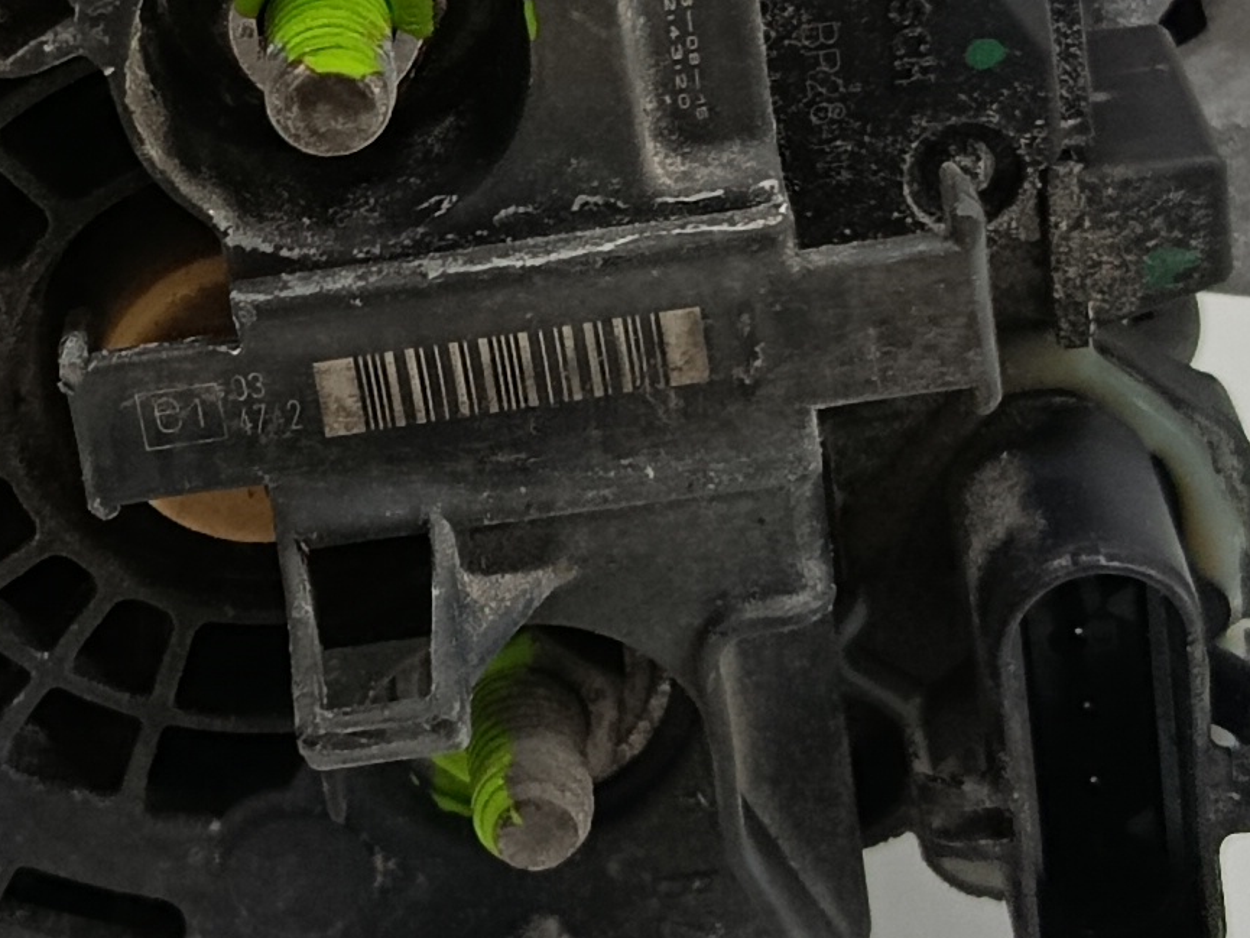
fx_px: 4009
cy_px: 64
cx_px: 303
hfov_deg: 17.6
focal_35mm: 111
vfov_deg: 13.2
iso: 1063
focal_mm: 5.24
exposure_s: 1/100
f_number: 1.7
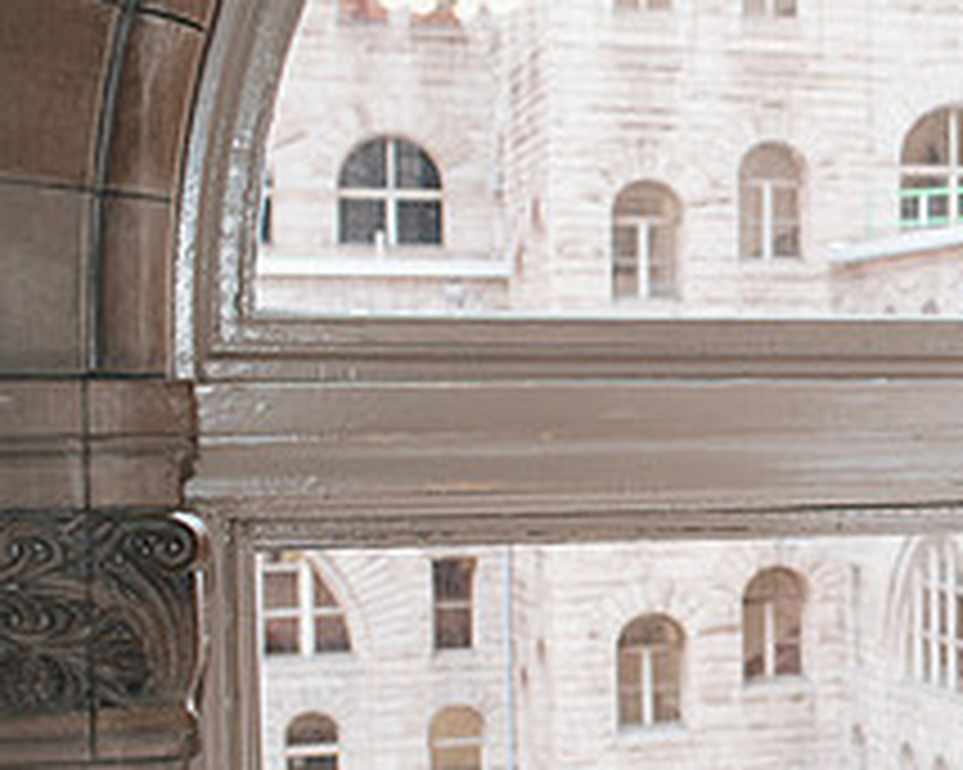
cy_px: 502
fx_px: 2564
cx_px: 1292
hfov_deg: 19.4
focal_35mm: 90
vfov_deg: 17.0
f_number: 3.5
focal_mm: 35
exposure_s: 1/200
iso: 1000
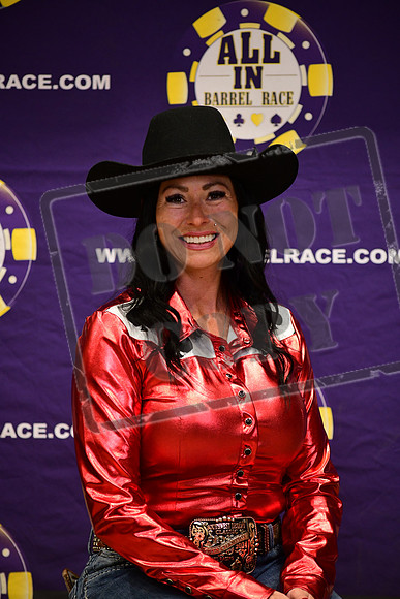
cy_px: 300
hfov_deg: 12.5
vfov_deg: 18.6
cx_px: 200
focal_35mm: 110
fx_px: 1832
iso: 2500
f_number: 4.2
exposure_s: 1/250
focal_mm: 110
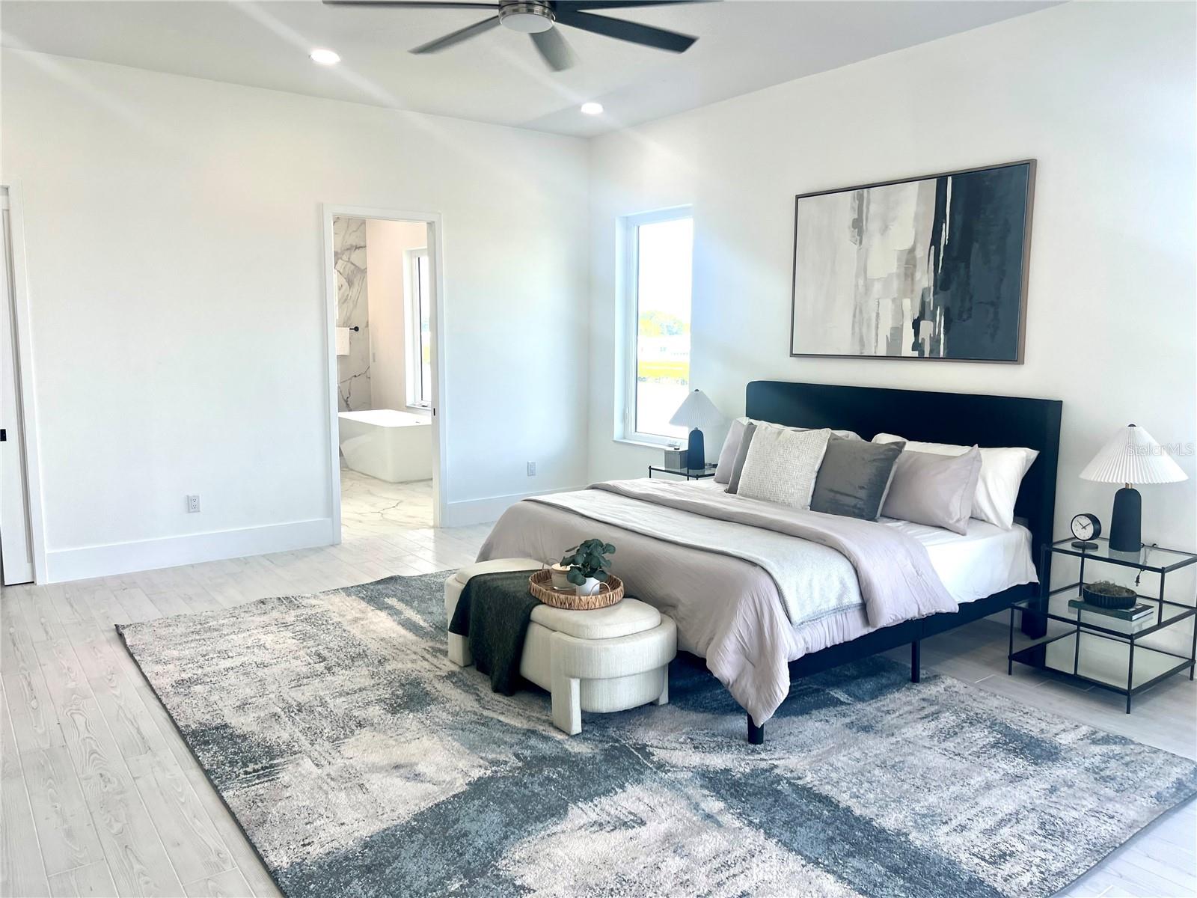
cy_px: 449
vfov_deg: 53.1
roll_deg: -0.4
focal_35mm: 26
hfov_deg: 67.3
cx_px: 598
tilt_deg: -6.6
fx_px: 899
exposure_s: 1/191
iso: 40
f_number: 1.5
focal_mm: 5.7
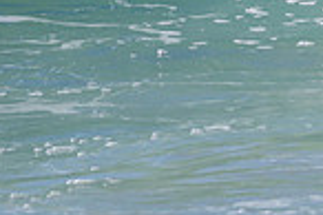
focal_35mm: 1511
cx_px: 780
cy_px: -273
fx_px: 13542
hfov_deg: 1.4
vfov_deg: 0.9
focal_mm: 310
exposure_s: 1/2000
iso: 125
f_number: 5.6
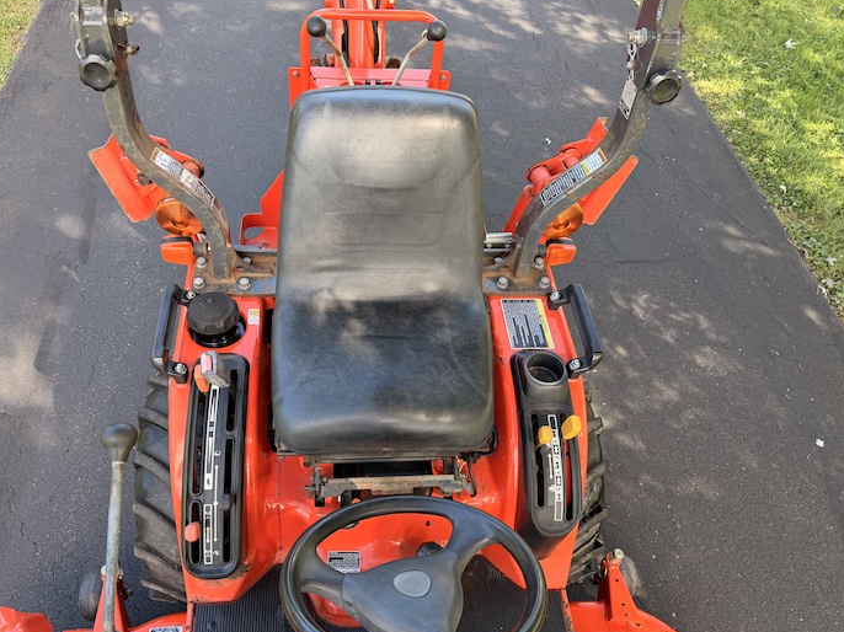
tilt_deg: -51.3
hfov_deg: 63.4
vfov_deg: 49.7
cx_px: 394
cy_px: 341
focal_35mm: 28
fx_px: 682
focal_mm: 6.76
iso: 64
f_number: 1.78
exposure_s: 1/165
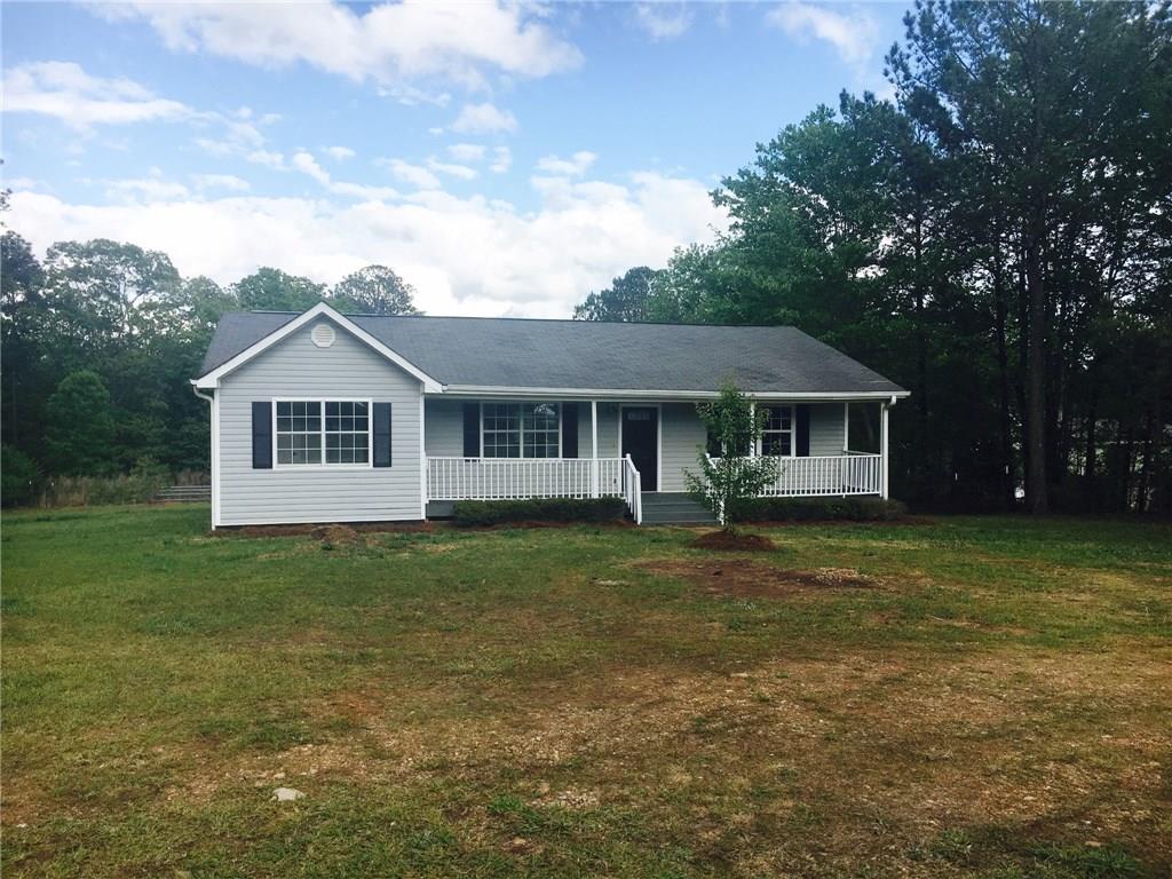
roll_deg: +0.5
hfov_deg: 61.7
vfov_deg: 48.2
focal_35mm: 29
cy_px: 440
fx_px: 982
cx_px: 586
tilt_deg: -2.6
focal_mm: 4.15
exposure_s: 1/1709
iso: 25
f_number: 2.2
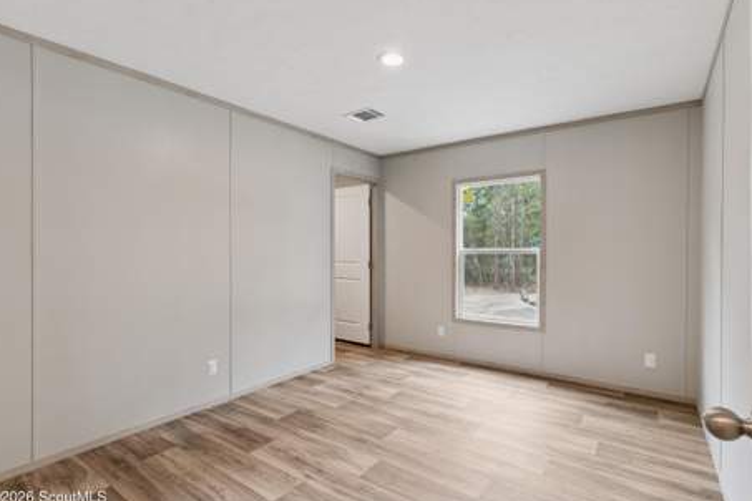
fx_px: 376
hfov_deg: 90.0
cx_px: 387
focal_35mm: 18
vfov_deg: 67.4
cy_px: 255
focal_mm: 17
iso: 250
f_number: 8
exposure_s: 1/20
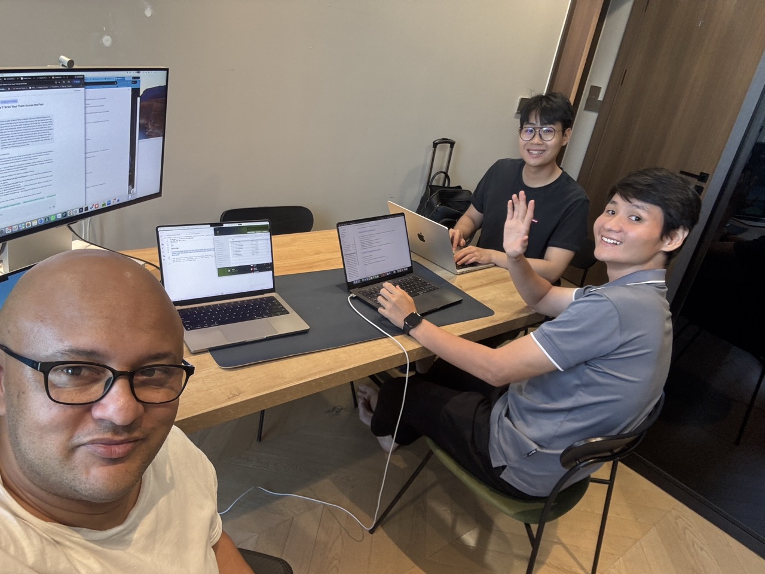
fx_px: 508
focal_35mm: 23
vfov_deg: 58.9
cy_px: 287
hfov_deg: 73.9
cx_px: 382
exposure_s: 1/50
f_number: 1.9
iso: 160
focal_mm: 2.69
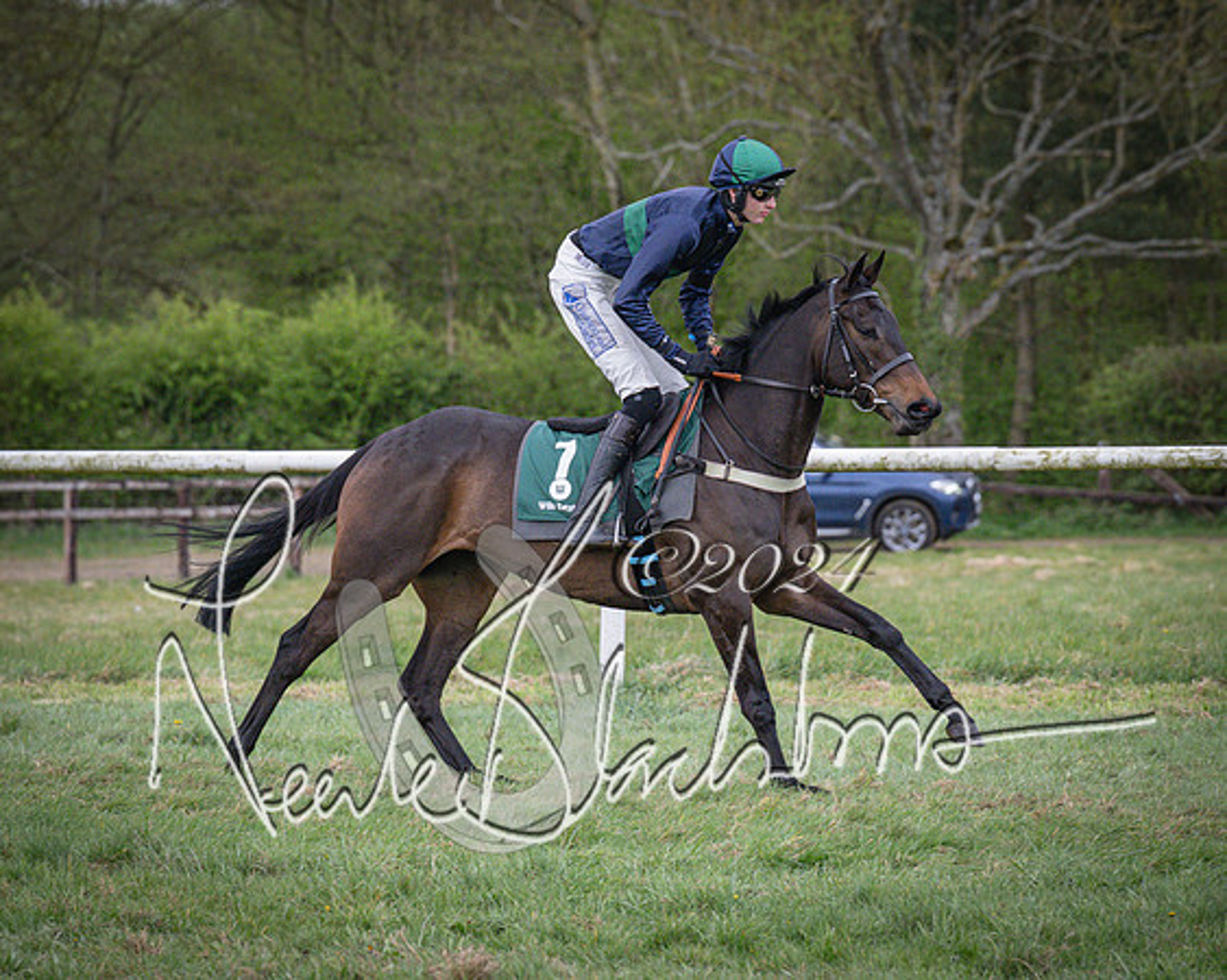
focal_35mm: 225
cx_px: 575
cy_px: 533
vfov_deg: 6.9
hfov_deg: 8.6
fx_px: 8186
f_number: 4
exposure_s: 1/1000
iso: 1600
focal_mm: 120
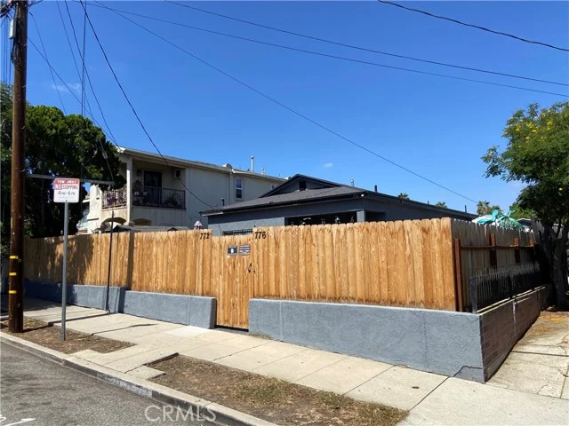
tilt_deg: +7.5
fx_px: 427
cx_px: 284
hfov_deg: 67.3
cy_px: 213
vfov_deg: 53.1
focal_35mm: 26
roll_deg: -0.8
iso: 32
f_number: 1.8
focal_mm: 4.25
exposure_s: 1/3300
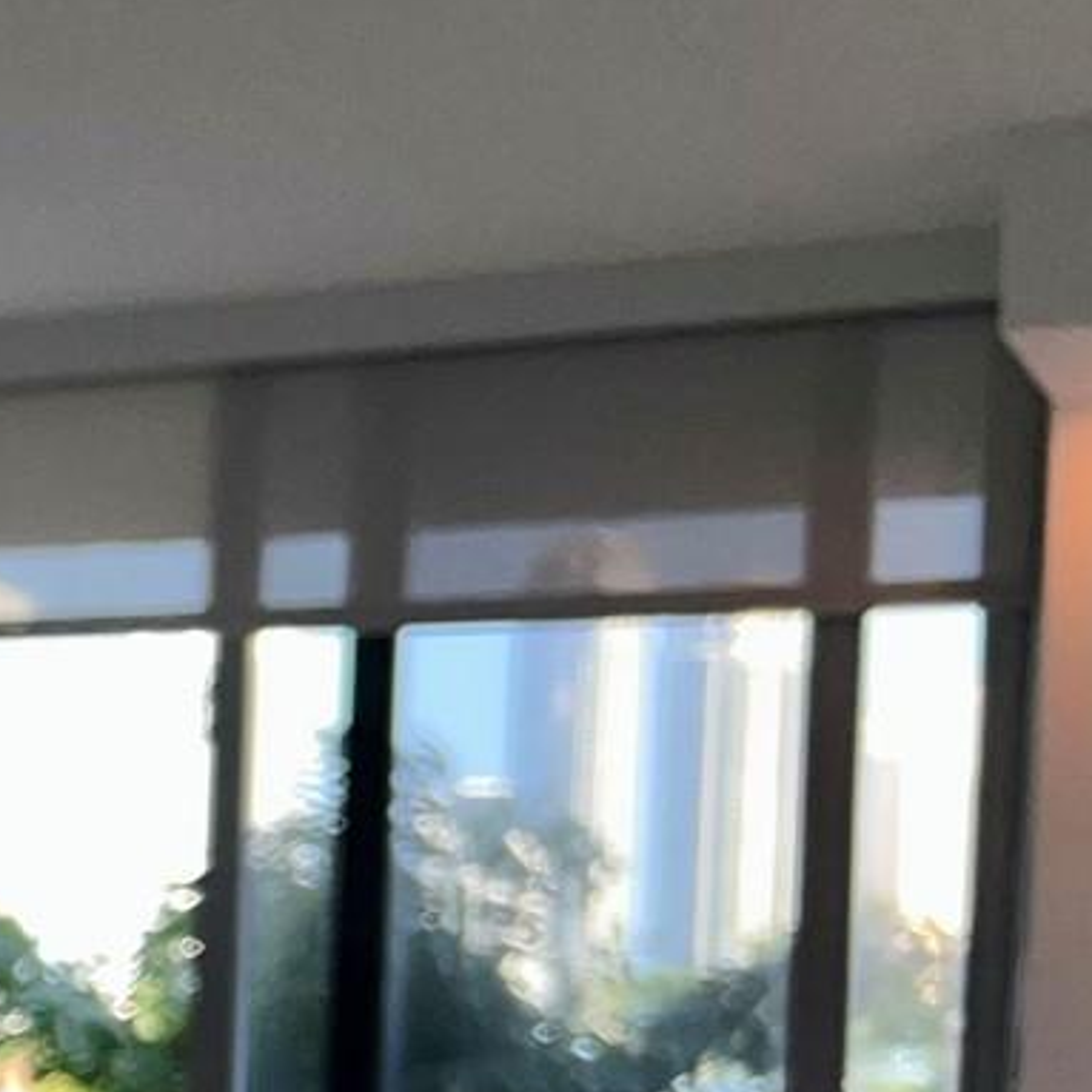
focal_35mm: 96
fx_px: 3426
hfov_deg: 14.7
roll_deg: -1.4
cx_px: -1140
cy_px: 1095
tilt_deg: -2.3
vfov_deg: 17.7
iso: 40
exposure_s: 1/450
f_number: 1.5
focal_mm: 5.7
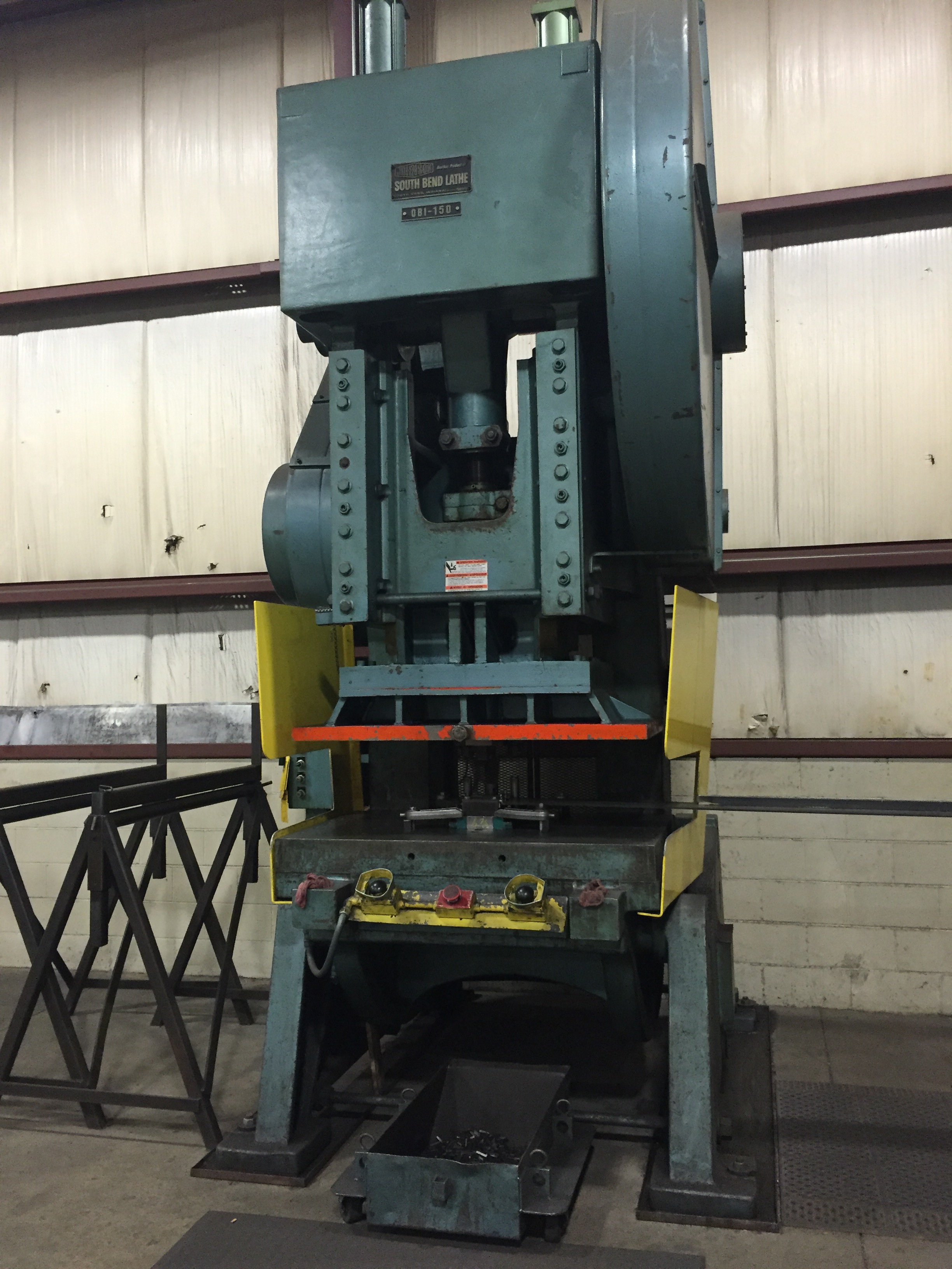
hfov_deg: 48.2
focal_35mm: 29
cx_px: 476
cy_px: 634
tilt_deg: +5.2
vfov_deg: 61.7
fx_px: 1063
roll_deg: +0.3
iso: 250
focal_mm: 4.15
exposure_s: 1/24
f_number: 2.2
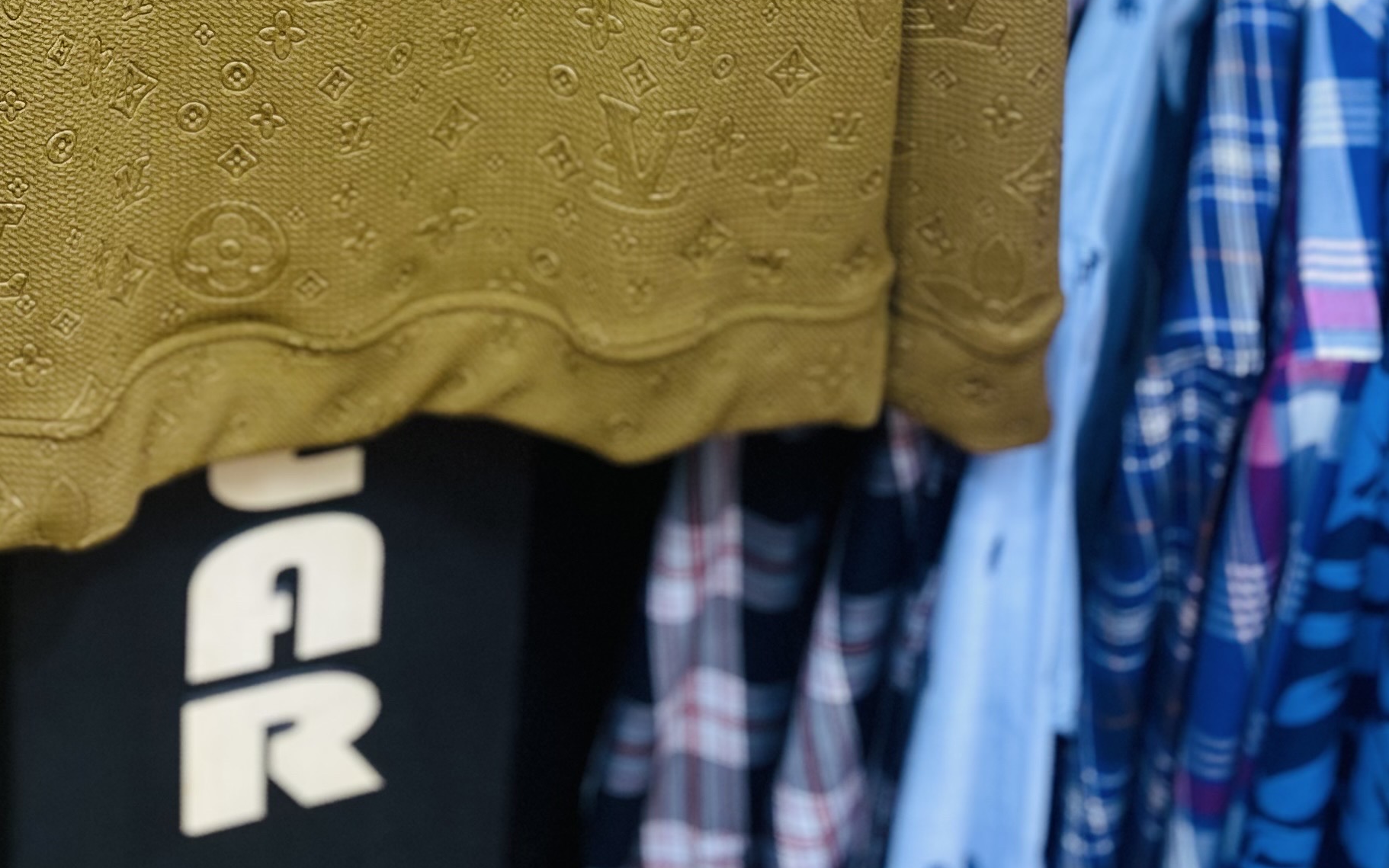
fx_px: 2309
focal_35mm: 61
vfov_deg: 17.6
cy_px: -655
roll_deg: -2.0
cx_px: 285
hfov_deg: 32.6
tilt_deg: -17.7
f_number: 1.8
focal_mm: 4.25
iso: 64
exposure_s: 1/100
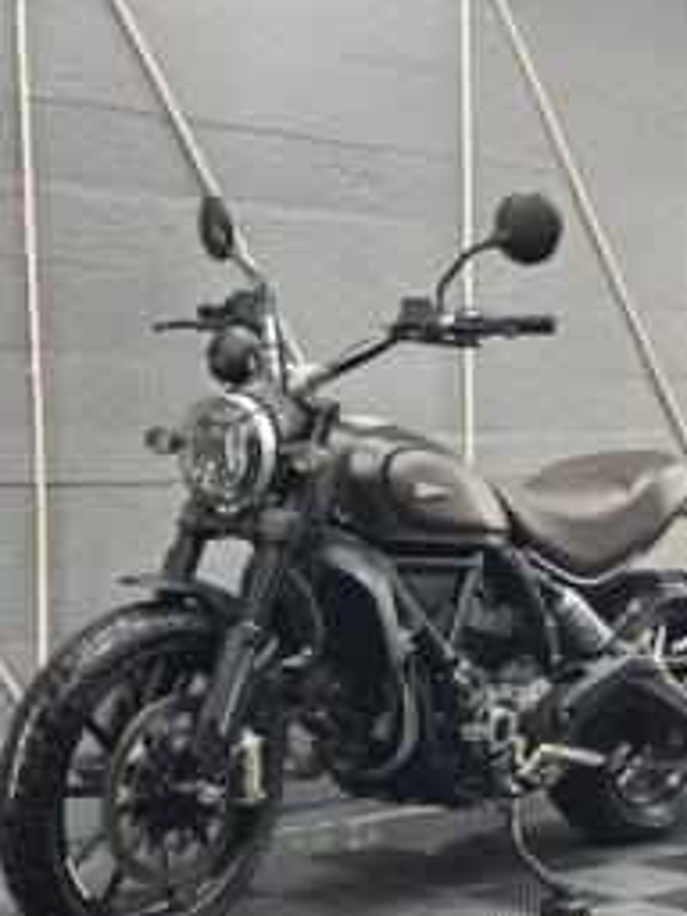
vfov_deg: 27.5
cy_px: 664
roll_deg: -0.3
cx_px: 383
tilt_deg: -5.9
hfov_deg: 21.0
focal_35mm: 70
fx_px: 1852
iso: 200
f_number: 1.78
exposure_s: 1/60
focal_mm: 6.86
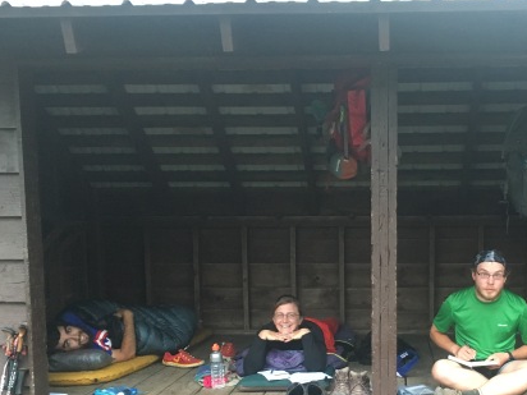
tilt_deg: -5.4
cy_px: 294
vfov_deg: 31.6
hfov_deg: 41.2
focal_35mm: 45
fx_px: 685
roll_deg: +0.8
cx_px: 377
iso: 200
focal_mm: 4.15
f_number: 2.2
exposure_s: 1/30
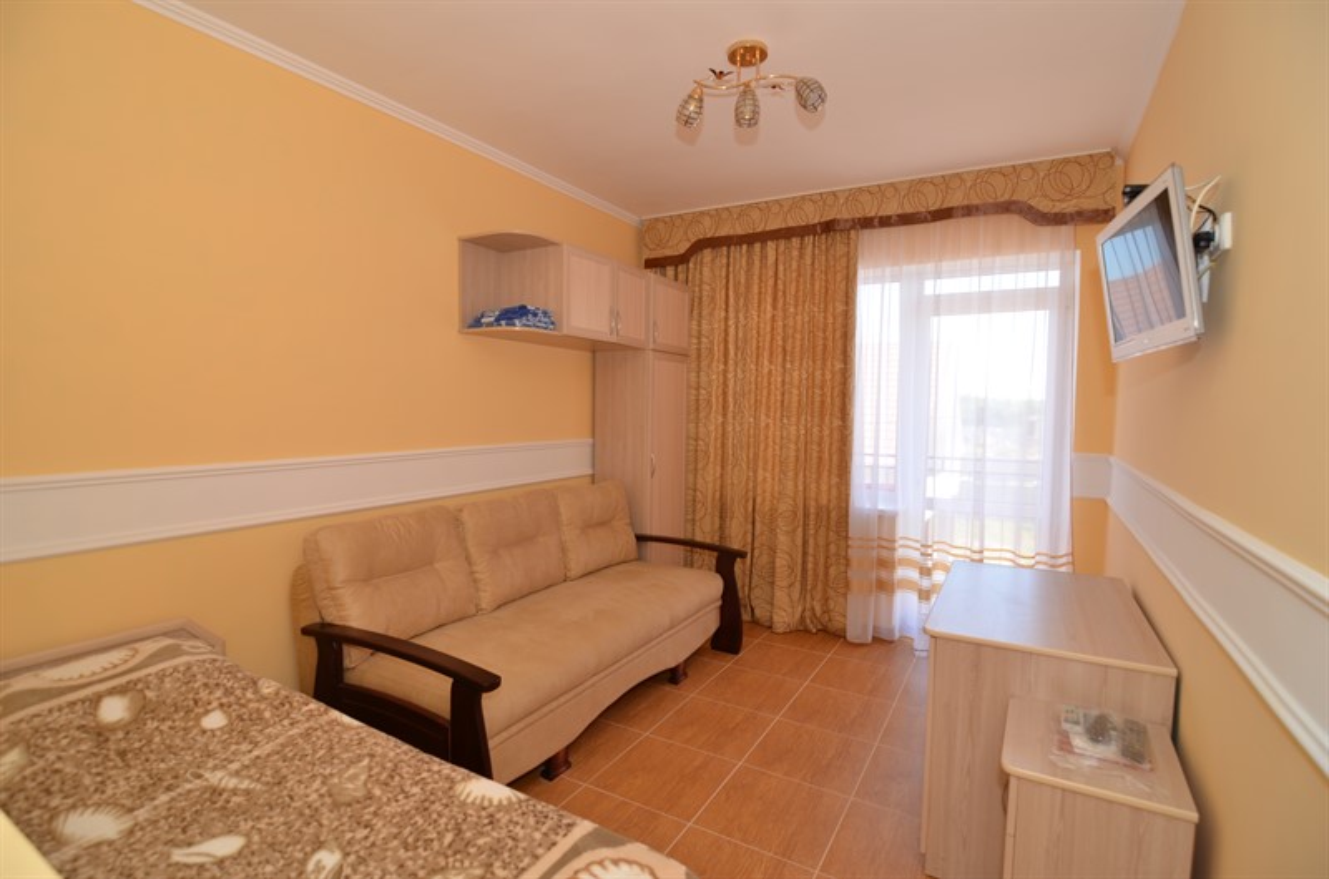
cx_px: 664
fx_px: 608
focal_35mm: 16
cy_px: 440
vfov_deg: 71.8
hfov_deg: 95.1
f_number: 4
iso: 100
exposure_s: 1/60
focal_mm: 11
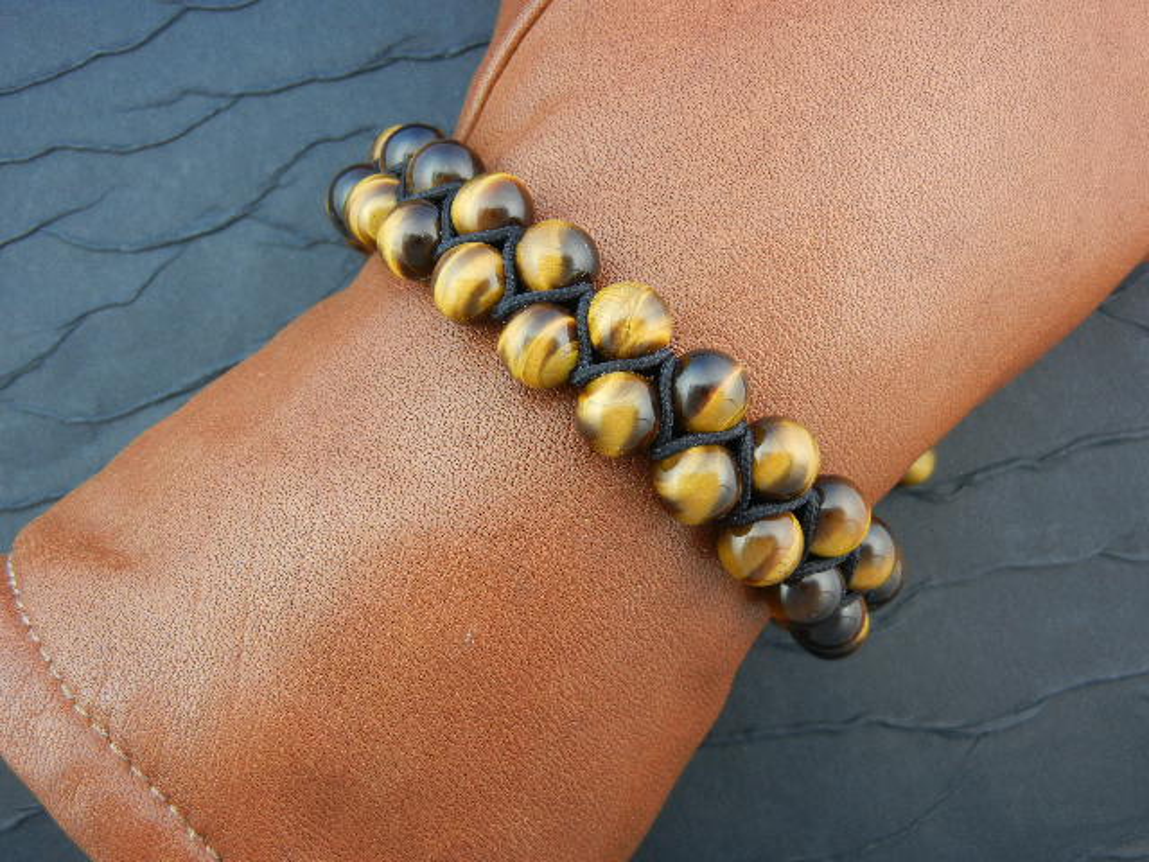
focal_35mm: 45
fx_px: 1494
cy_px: 431
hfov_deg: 42.1
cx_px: 574
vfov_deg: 32.2
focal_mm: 8.1
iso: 200
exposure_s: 1/3
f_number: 3.8
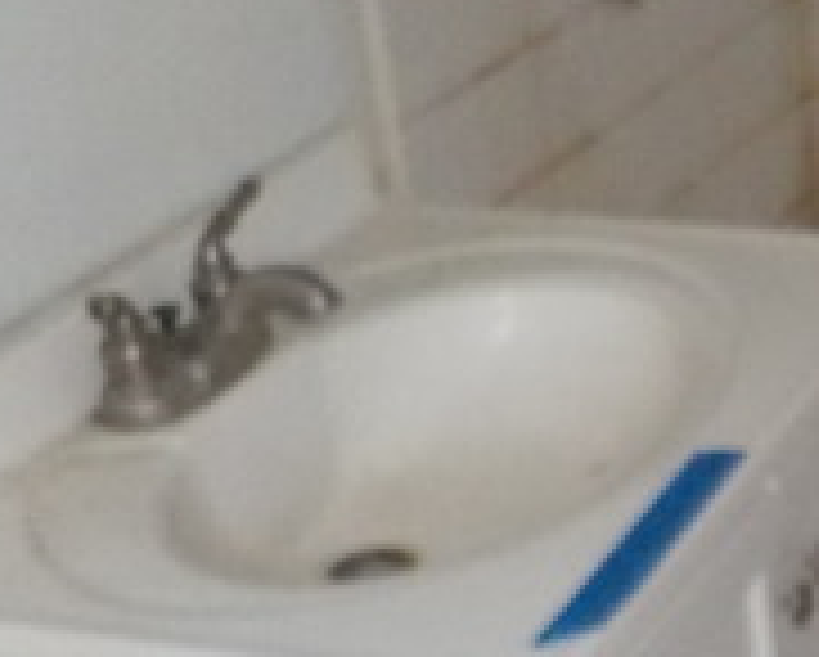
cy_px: 513
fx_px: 2499
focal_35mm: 103
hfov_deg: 17.5
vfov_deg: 14.9
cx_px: 1040
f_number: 3.3
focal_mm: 4.1
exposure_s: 1/4
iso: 800
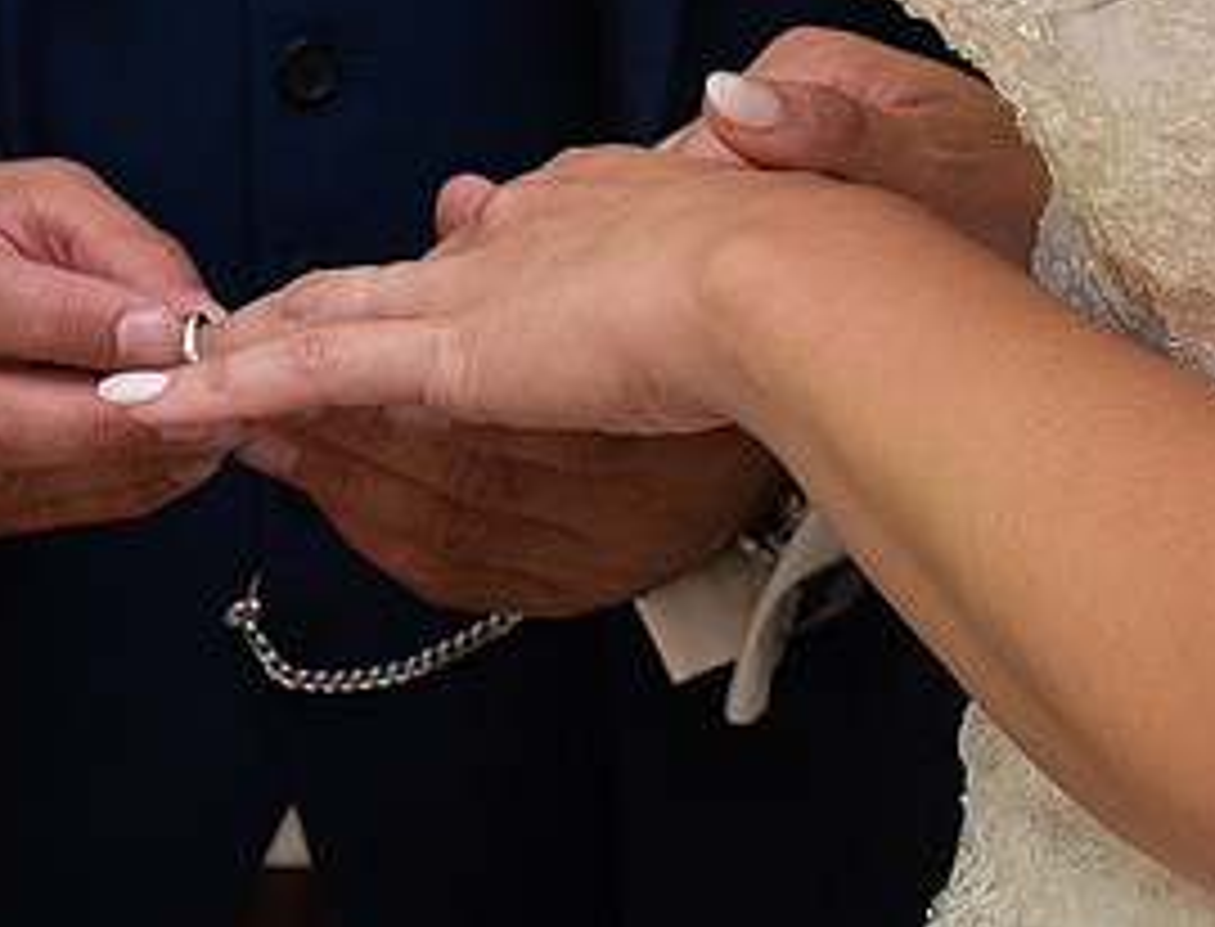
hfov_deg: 8.7
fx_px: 7947
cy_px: 429
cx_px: 291
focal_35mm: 225
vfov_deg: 6.7
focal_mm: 35
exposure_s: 1/100
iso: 400
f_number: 2.8
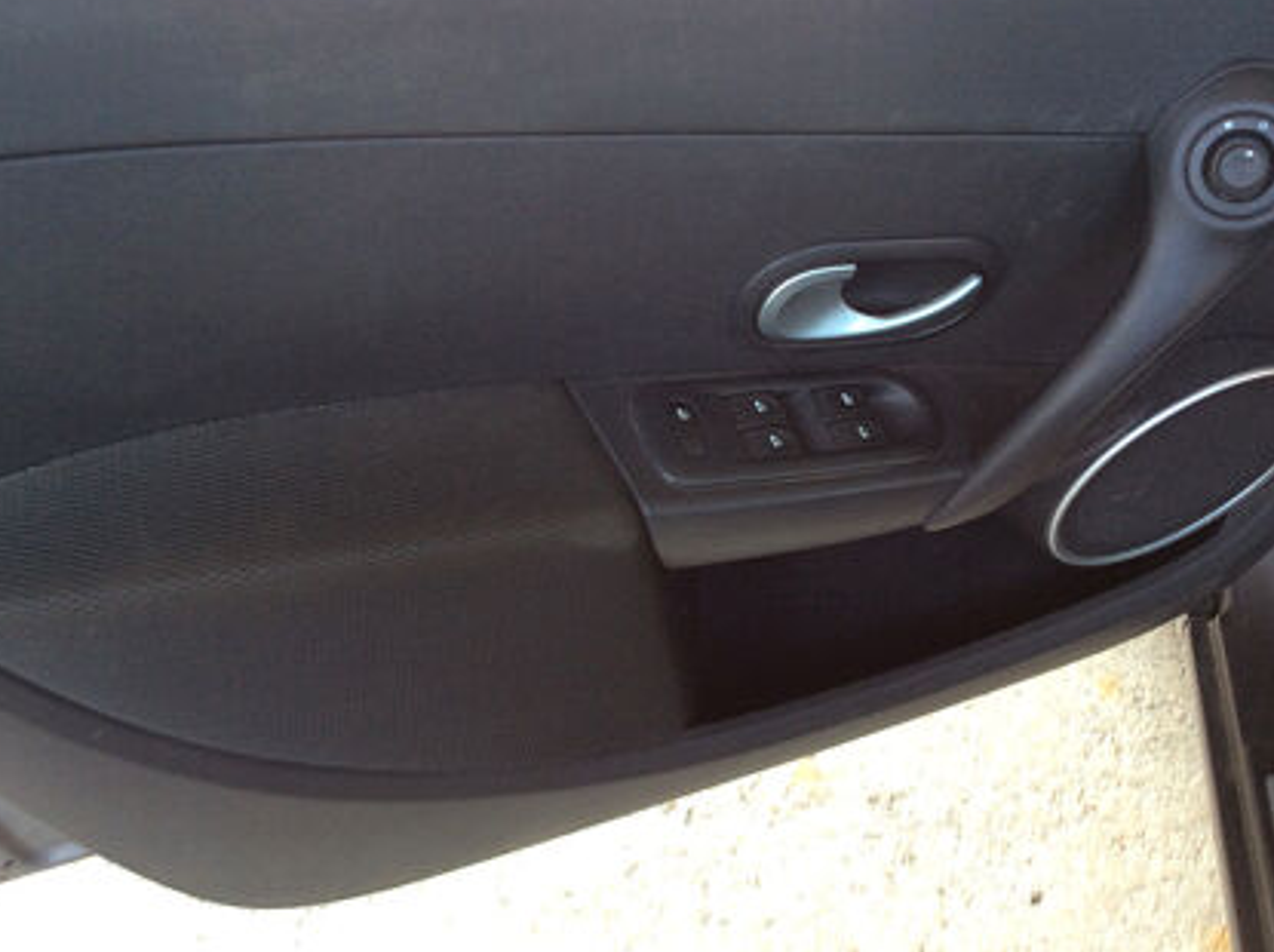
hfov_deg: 50.2
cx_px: 663
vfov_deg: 38.6
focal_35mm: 37
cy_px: 453
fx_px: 1360
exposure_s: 1/33
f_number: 2.4
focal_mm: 3.3
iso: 32
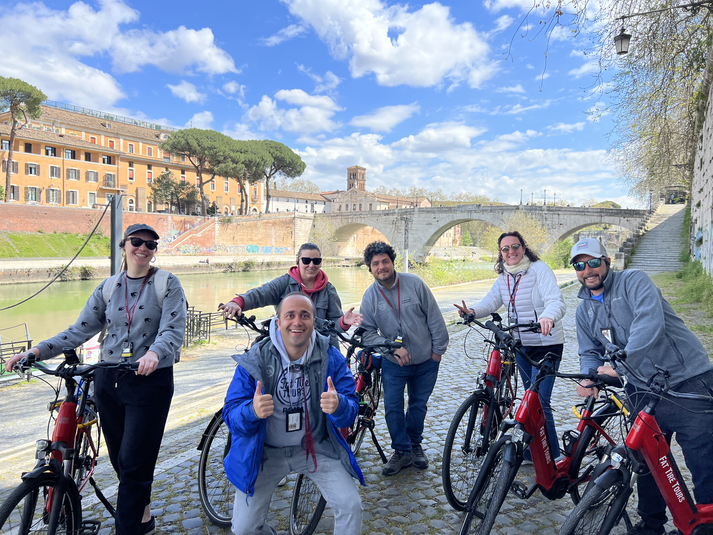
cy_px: 268
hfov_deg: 67.3
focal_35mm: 26
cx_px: 356
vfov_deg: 53.1
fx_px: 536
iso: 50
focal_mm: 5.7
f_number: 1.5
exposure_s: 1/2841
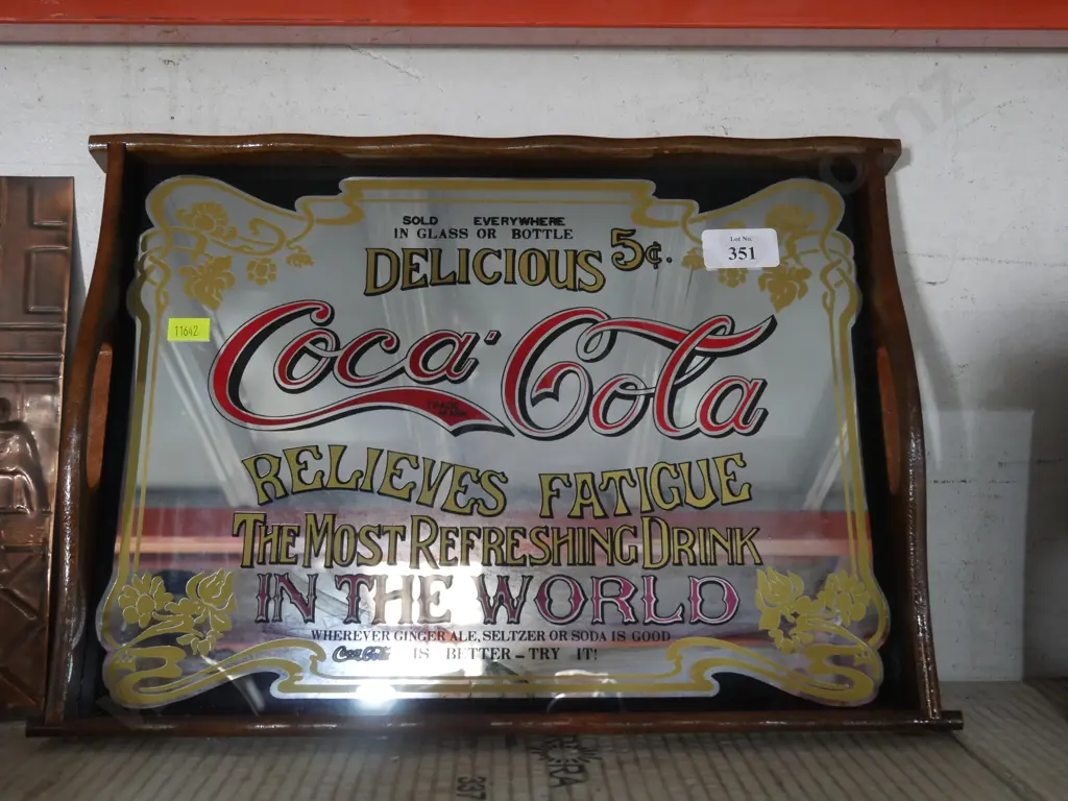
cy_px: 400
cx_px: 534
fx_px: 1111
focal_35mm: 36
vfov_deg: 39.7
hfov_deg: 51.4
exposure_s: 1/60
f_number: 4
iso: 2500
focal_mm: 18
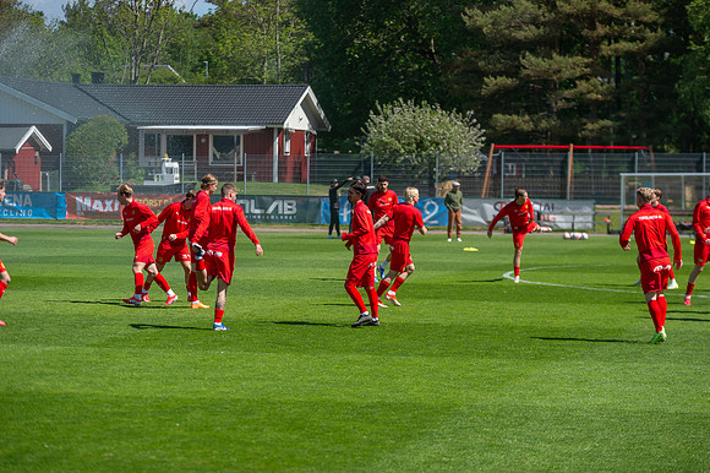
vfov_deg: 11.2
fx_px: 2405
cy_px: 236
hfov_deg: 16.8
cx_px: 355
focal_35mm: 122
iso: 100
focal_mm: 122
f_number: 3.2
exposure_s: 1/2000
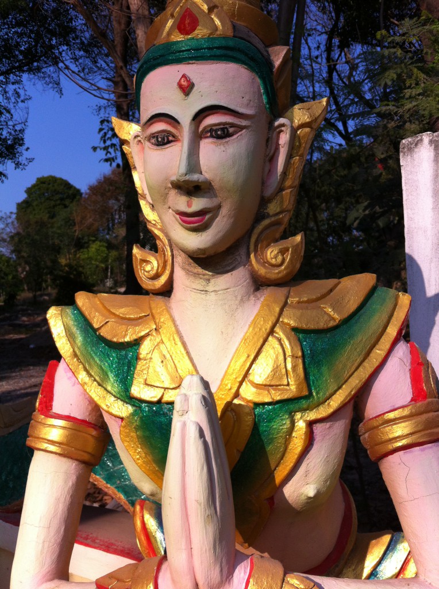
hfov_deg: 40.6
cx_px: 220
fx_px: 594
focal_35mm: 35
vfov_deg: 52.7
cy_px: 294
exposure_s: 1/1508
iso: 80
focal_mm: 3.85
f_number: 2.8
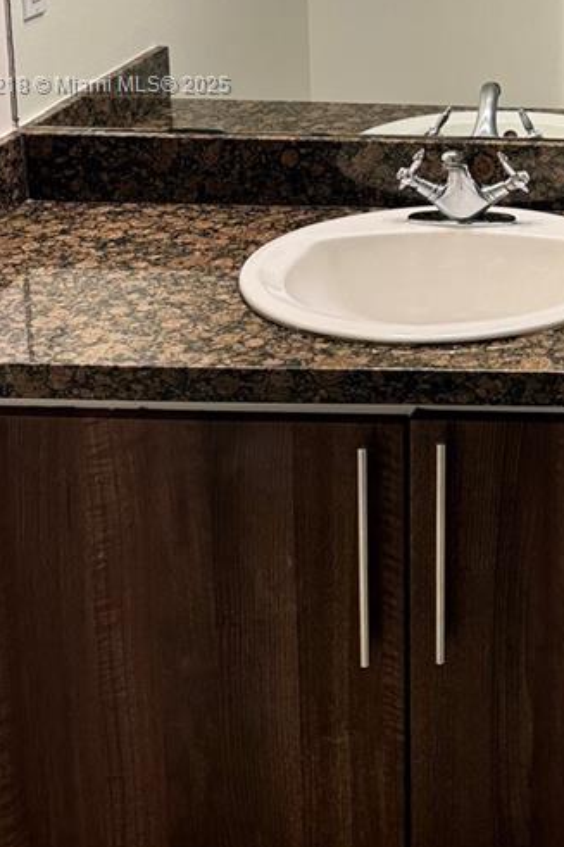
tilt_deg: -14.3
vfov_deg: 31.4
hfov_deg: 20.7
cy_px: 86
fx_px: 1434
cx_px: 690
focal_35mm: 61
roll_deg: -2.0
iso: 80
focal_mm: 6.76
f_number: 1.78
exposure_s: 1/120
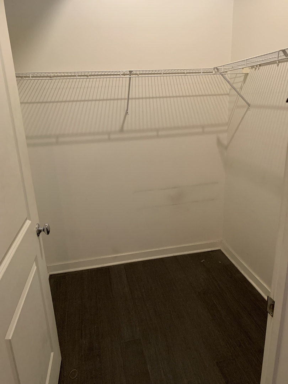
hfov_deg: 53.1
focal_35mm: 26
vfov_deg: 67.3
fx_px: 288
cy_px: 192
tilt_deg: -17.6
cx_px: 144
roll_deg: +2.2
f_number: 1.8
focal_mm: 4.25
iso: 320
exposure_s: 1/40
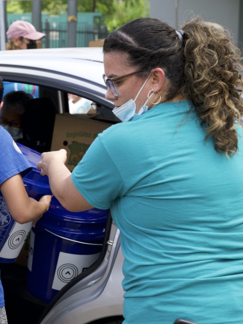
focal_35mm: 79
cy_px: 162
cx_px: 26
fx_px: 739
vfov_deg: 24.7
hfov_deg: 18.4
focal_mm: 54
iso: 200
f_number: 5.6
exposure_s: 1/250
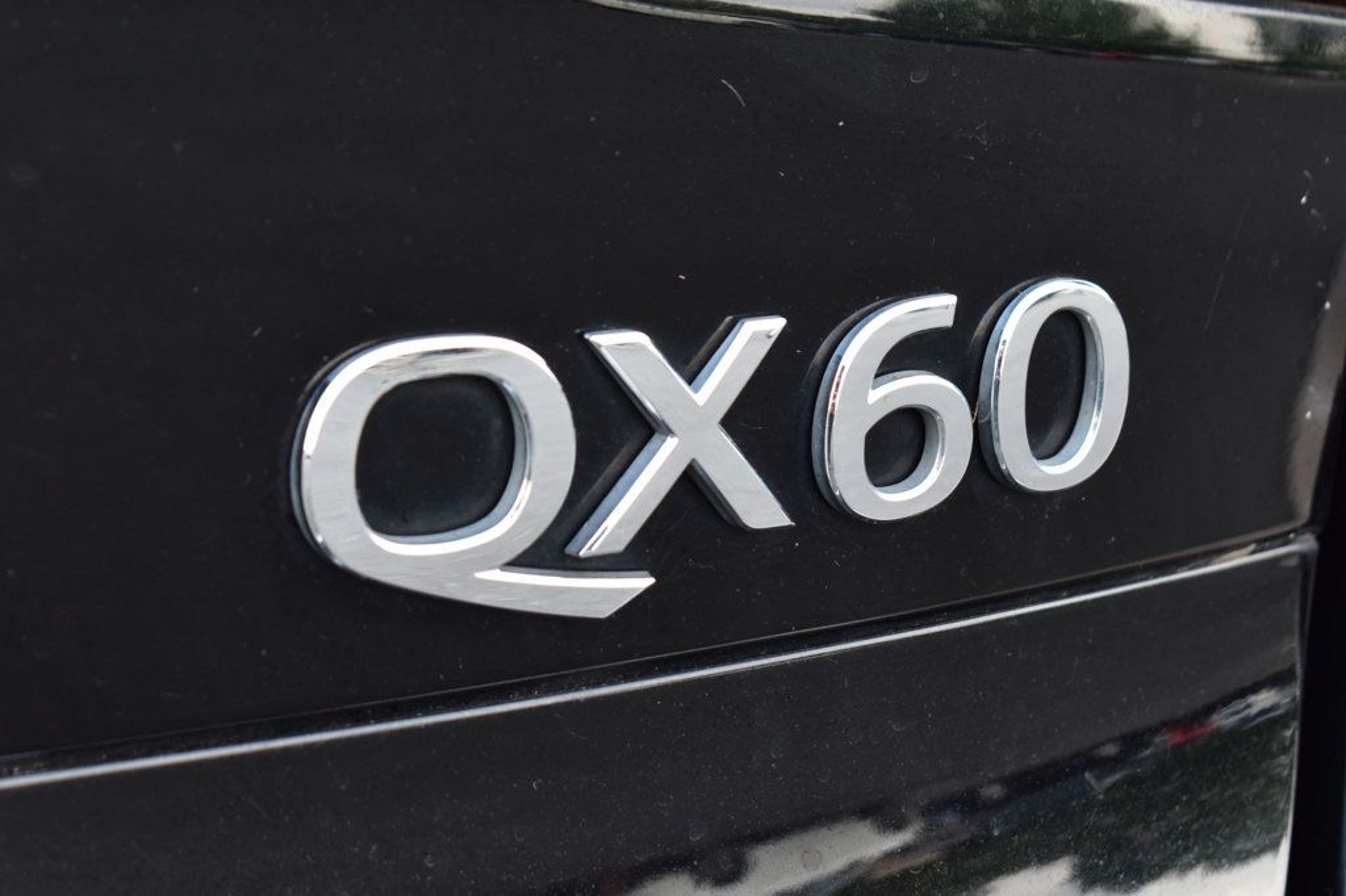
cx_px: 673
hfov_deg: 24.6
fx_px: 3083
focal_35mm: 82
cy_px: 448
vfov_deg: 16.5
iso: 400
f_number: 7.1
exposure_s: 1/40
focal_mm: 55
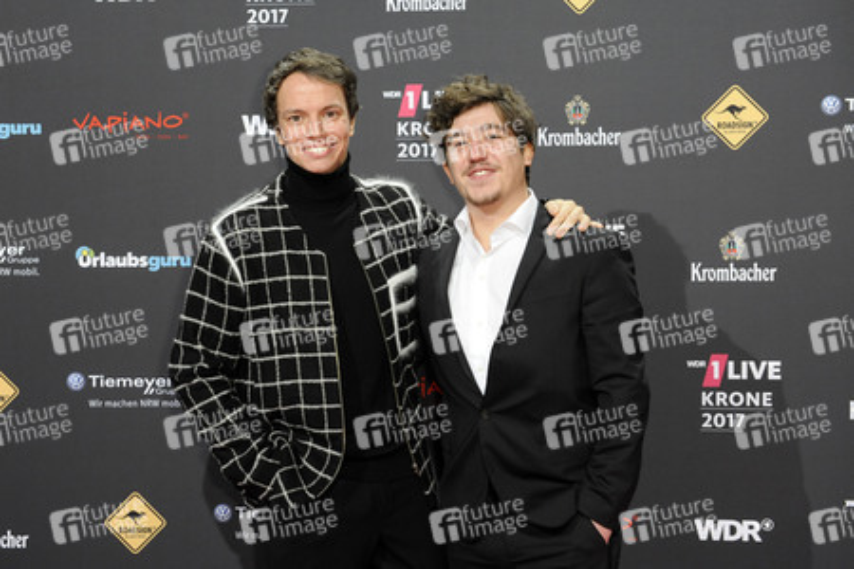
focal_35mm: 52
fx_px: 1233
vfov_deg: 26.0
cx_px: 427
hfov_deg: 38.2
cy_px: 284
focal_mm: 52
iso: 2500
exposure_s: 1/200
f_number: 6.3
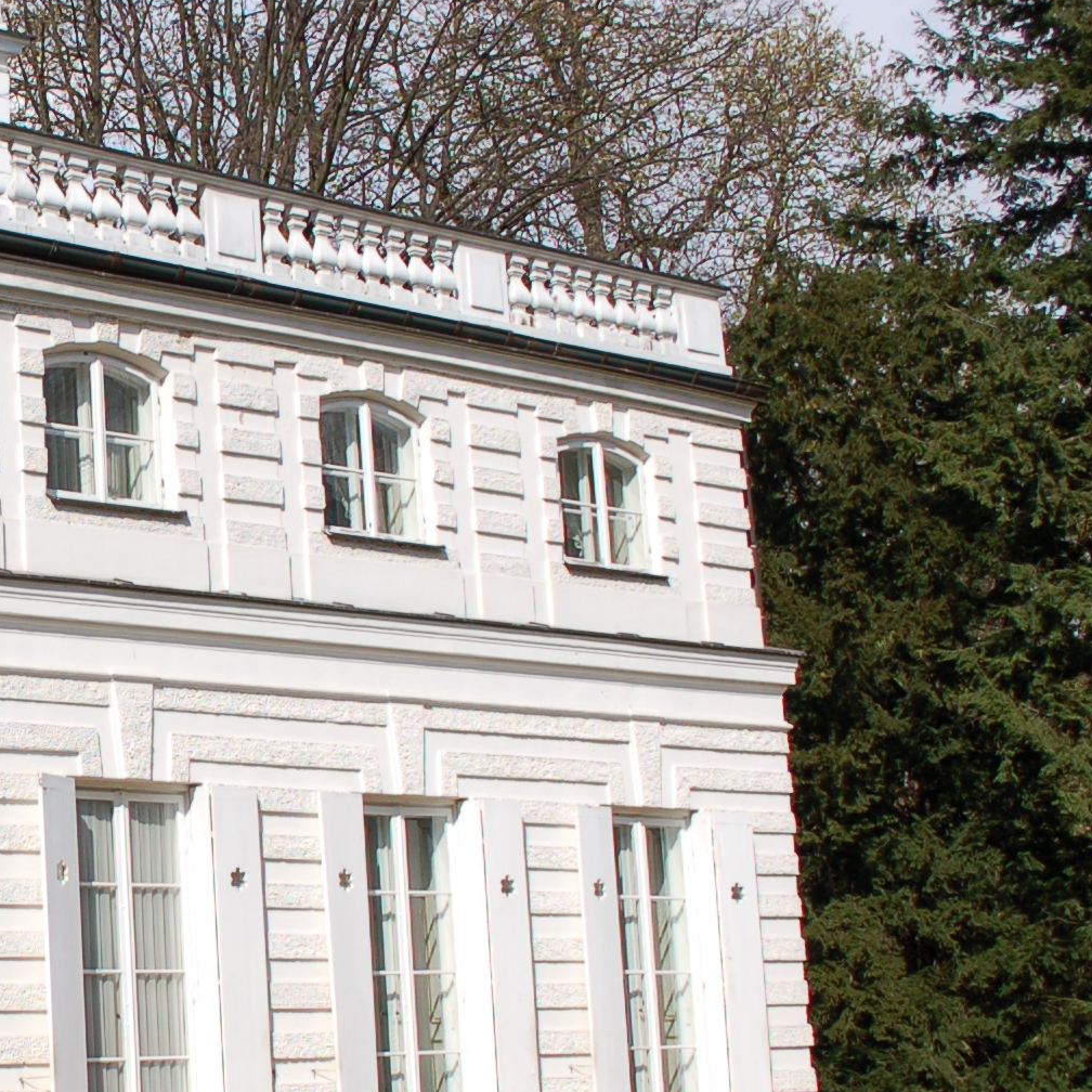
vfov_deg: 22.8
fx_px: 2712
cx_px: -228
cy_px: 604
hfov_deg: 21.1
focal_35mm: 76
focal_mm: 20
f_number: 10
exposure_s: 1/400
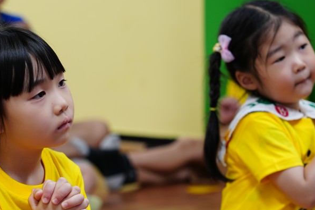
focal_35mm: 151
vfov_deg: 9.1
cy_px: 106
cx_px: 11
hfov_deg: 13.4
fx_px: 1321
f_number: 2.8
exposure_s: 1/80
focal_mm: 70
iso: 400
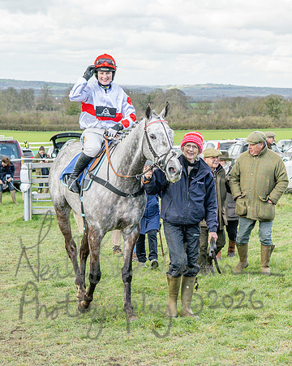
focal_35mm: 114
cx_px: 161
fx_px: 1230
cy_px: 148
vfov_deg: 16.9
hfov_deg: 13.5
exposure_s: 1/800
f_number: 4
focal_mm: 42
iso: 400
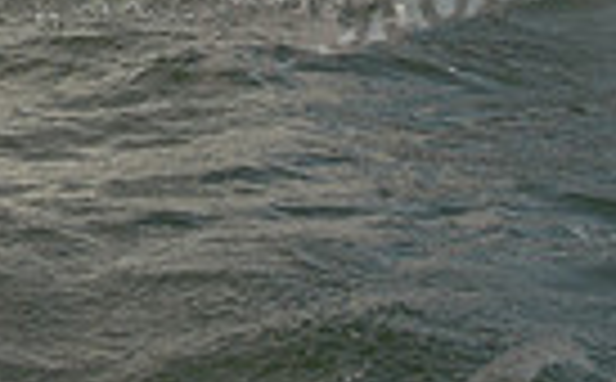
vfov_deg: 8.2
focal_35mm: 156
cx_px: -45
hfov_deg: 13.2
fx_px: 2614
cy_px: -198
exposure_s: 1/640
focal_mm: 24
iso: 200
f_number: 7.1
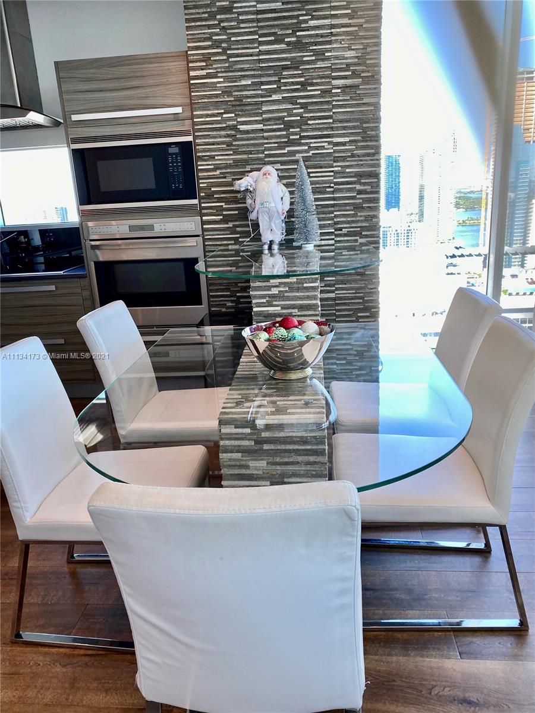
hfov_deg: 53.1
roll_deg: +3.8
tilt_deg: -15.6
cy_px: 356
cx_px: 268
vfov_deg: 67.3
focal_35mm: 26
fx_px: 536
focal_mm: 4.25
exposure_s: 1/120
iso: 32
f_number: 1.8
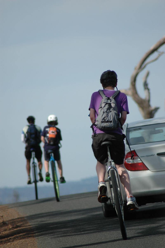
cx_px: 82
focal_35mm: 420
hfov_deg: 3.3
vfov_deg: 4.9
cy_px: 124
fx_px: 2894
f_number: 5.6
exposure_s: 1/1250
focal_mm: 280
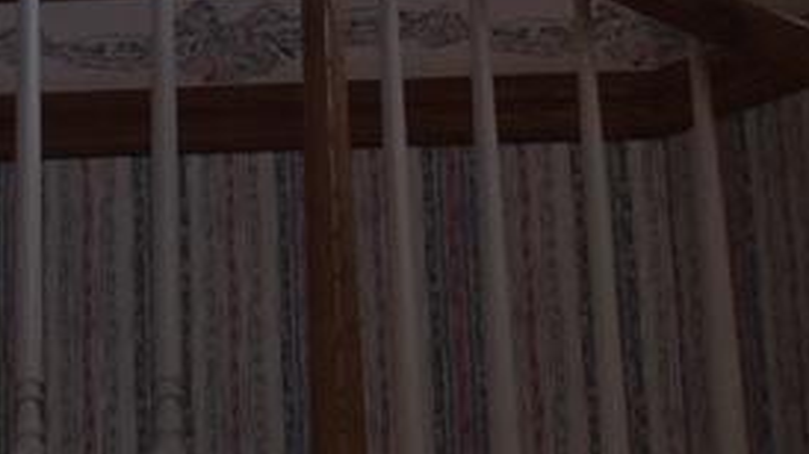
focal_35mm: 188
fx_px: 4032
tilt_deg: +27.4
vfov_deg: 6.3
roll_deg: -1.7
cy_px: -404
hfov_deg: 11.2
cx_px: -216
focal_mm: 4.15
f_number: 2.2
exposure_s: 1/39
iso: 32
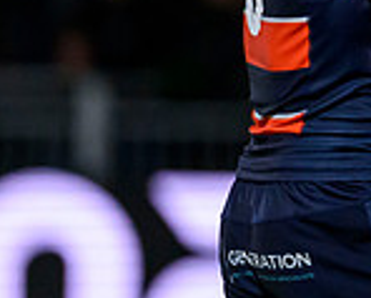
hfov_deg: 1.0
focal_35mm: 1881
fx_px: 20695
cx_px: 795
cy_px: -44
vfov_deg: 0.8
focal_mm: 400
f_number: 3.2
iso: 5000
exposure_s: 1/1600
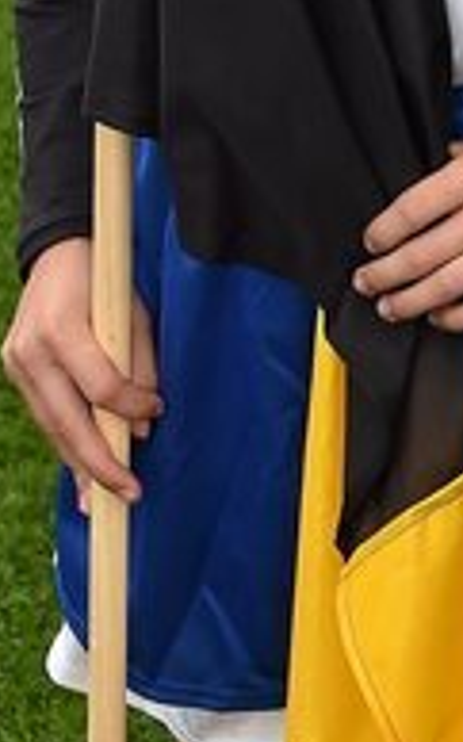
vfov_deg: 10.2
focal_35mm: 204
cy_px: -27
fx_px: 4125
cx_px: 448
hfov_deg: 6.4
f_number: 5.6
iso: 400
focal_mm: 38
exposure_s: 1/640
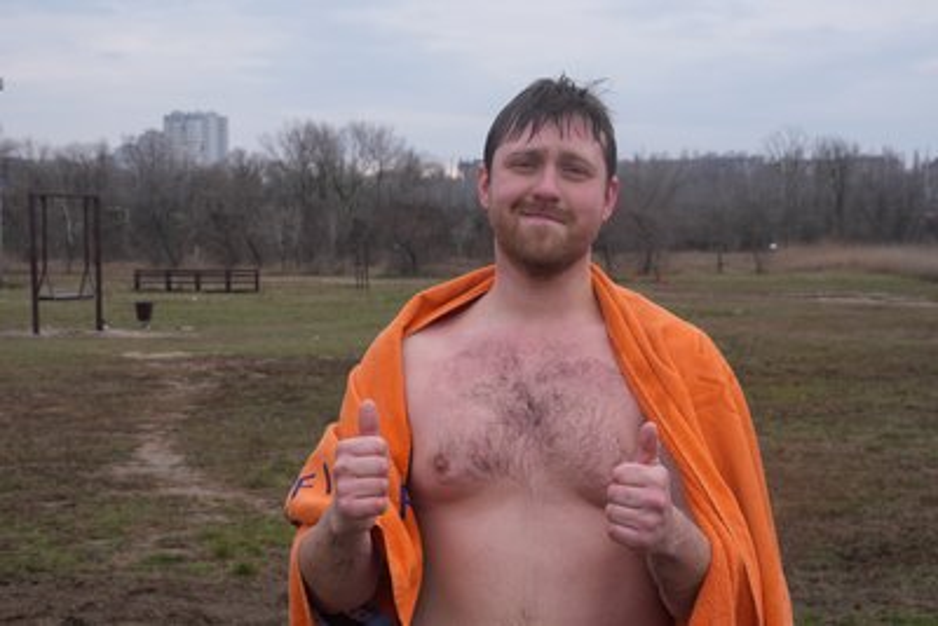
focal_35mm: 58
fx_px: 1512
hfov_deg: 34.5
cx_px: 469
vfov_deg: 23.4
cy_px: 313
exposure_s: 1/100
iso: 640
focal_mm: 58
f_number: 14
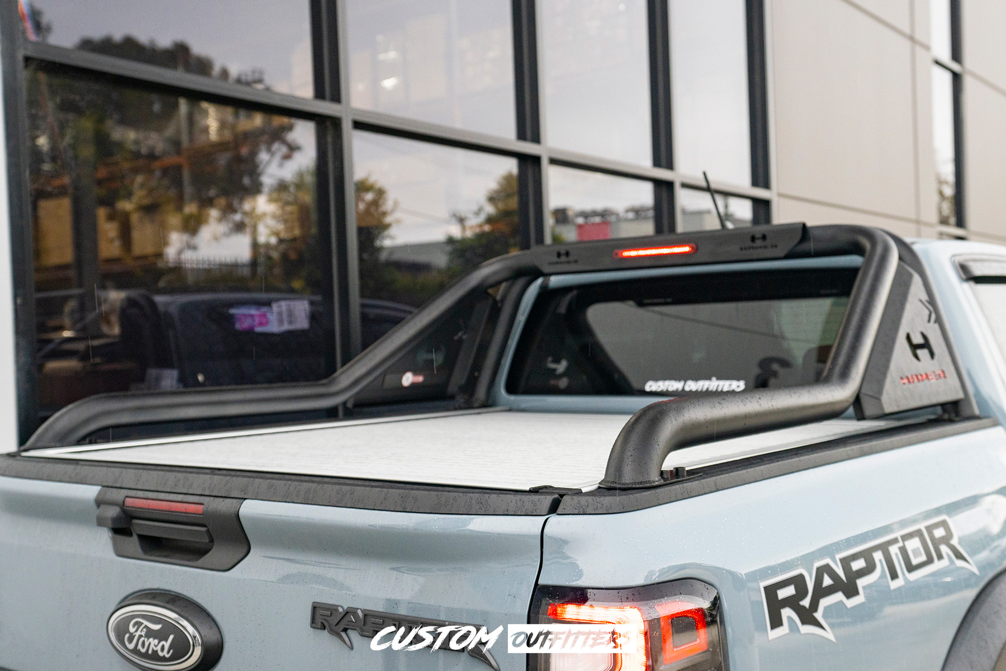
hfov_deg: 54.4
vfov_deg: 37.9
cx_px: 503
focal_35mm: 35
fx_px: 978
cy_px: 336
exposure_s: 1/160
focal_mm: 35
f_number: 4
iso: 1600
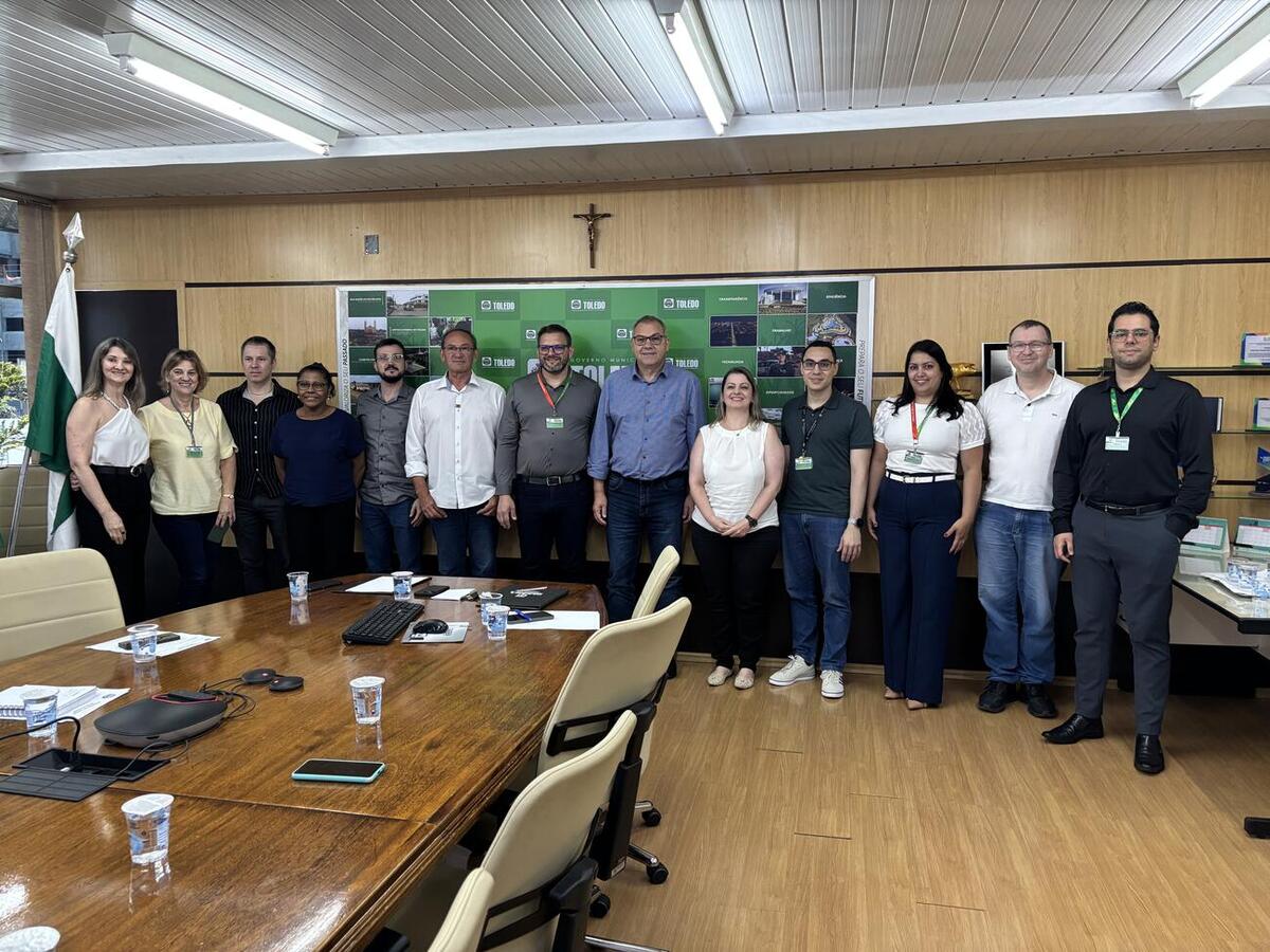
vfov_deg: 53.1
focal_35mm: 26
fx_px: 954
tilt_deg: -5.2
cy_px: 476
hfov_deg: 67.3
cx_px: 635
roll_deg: -0.2
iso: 250
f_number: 1.6
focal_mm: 5.96
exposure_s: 1/60
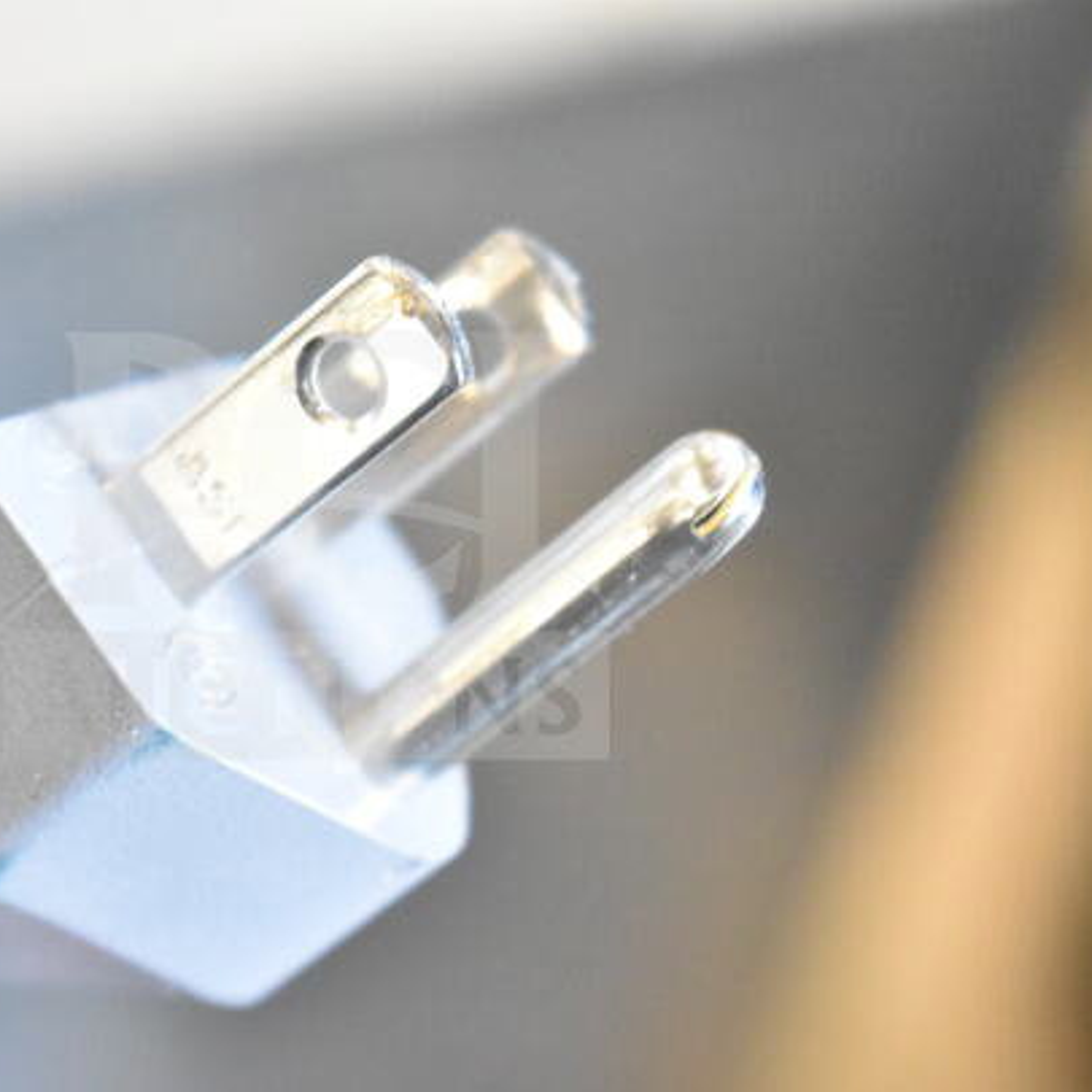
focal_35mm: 106
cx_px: 305
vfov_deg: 16.5
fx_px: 3770
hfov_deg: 16.4
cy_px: 546
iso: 9000
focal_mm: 55
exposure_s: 1/100
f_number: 5.6
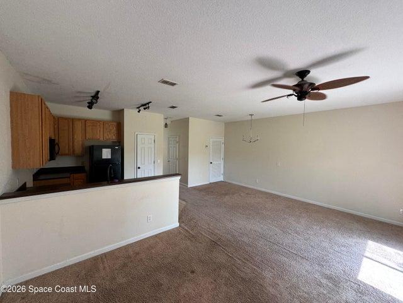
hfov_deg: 102.1
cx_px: 202
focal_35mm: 14
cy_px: 152
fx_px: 163
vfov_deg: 85.7
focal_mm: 2.22
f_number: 2.2
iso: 80
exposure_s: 1/99
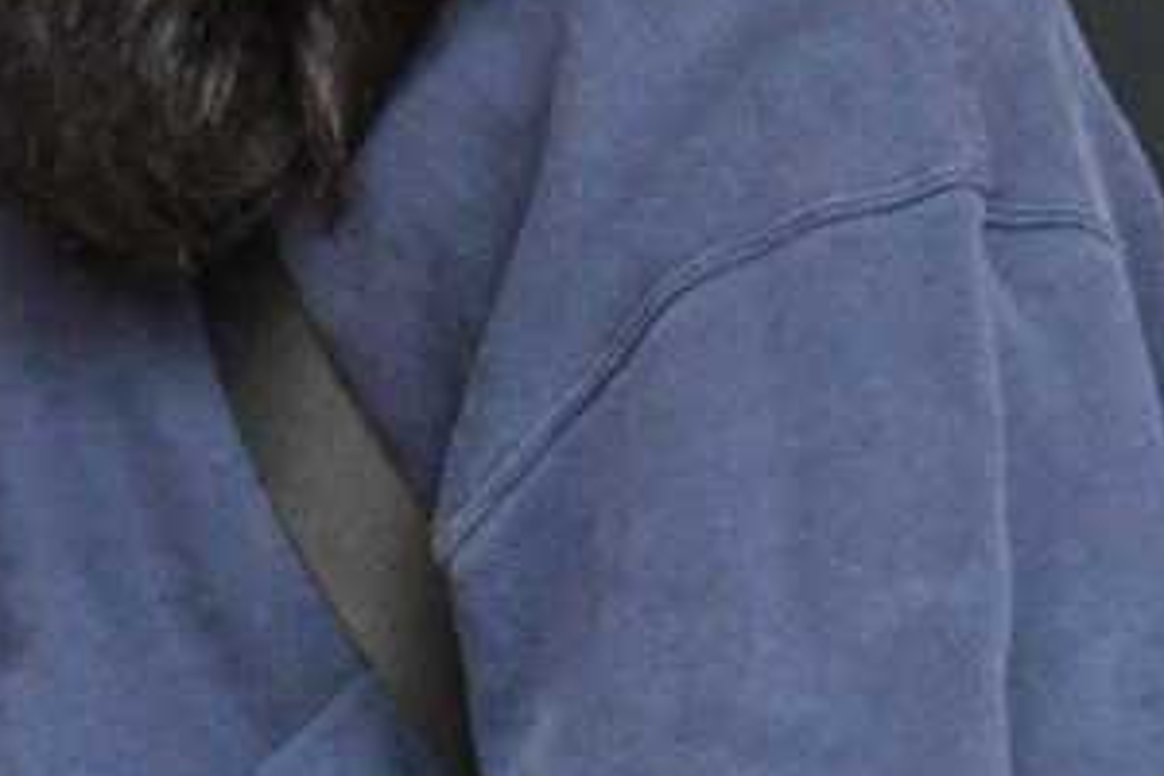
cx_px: 830
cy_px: -29
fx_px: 41351
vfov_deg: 1.1
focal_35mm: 1279
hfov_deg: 1.6
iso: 6400
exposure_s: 1/1600
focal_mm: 160
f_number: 5
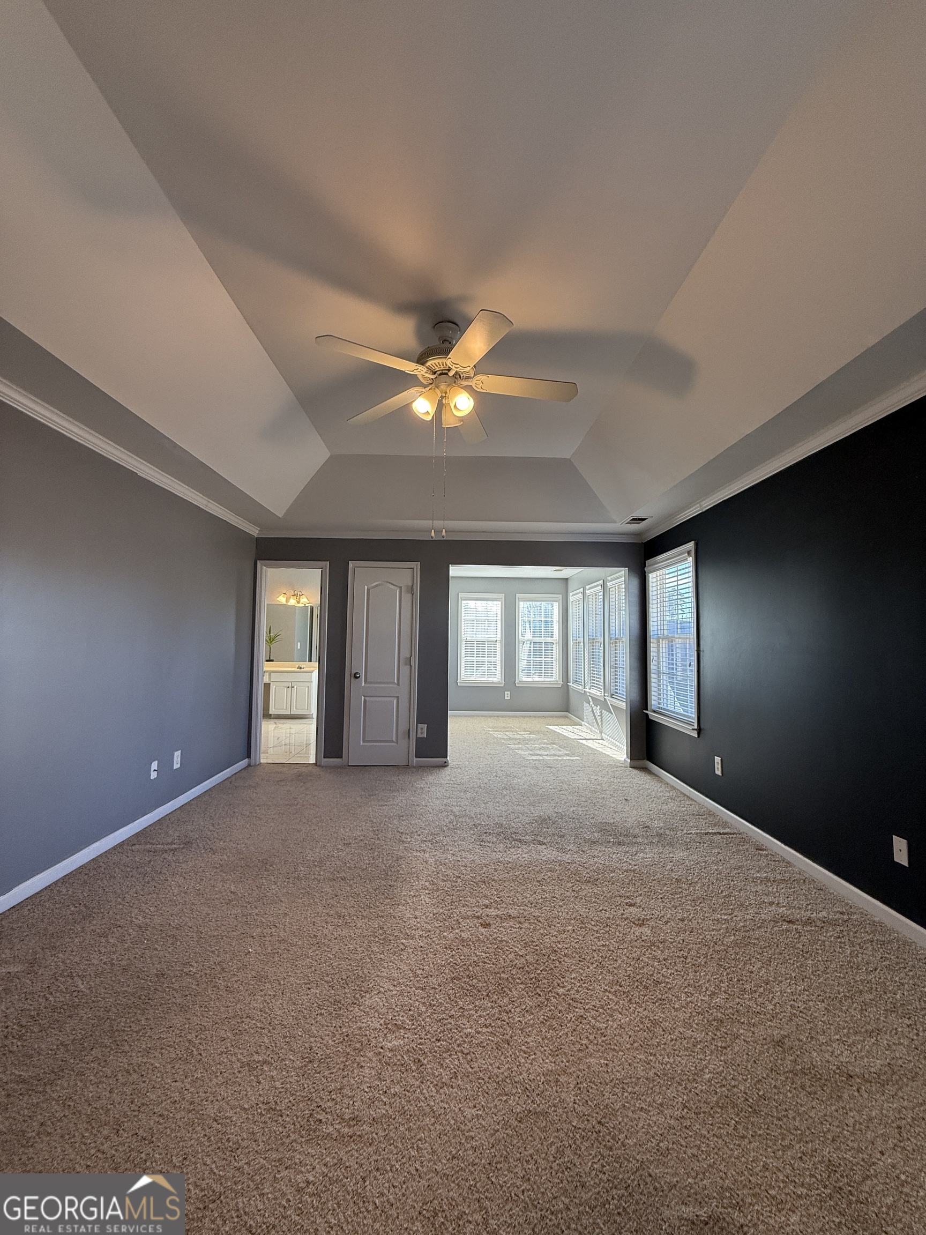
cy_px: 618
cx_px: 463
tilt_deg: +3.9
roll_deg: -0.6
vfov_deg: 102.1
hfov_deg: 85.7
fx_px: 499
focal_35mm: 14
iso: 80
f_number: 2.2
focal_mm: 2.22
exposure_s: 1/99
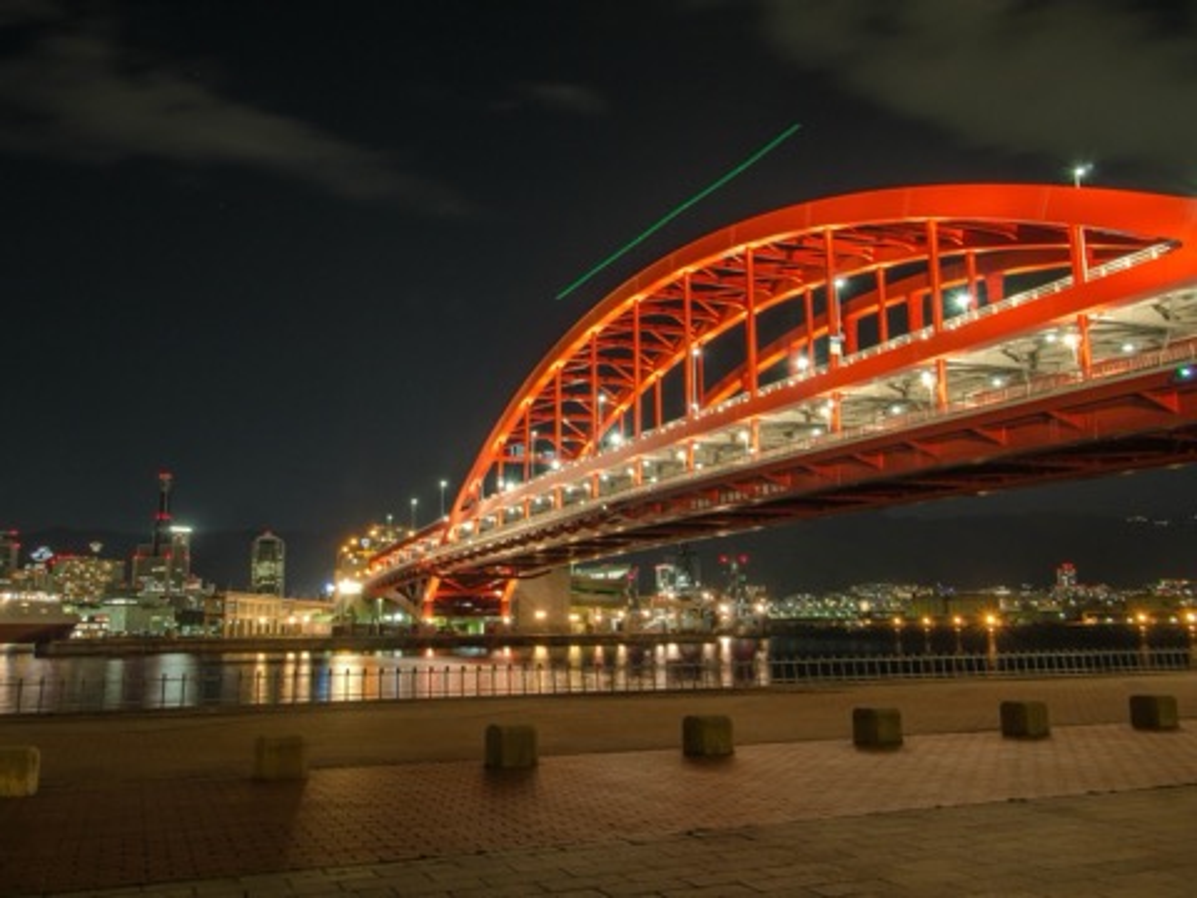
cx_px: 598
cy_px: 449
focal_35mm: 30
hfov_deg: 60.0
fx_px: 1037
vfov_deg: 46.8
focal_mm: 15
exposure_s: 8
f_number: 10
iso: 200
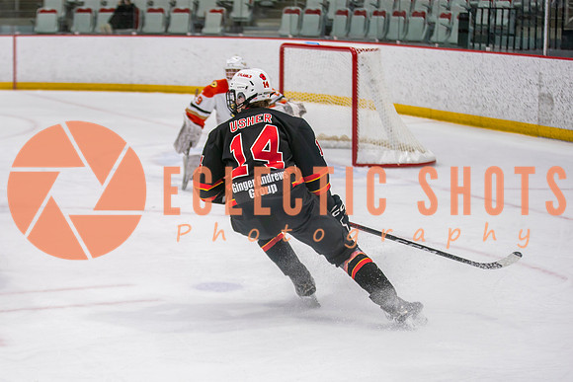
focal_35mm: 92
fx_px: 1458
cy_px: 216
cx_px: 207
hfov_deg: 22.2
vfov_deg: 14.9
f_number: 2.8
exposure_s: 1/640
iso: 1000
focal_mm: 70
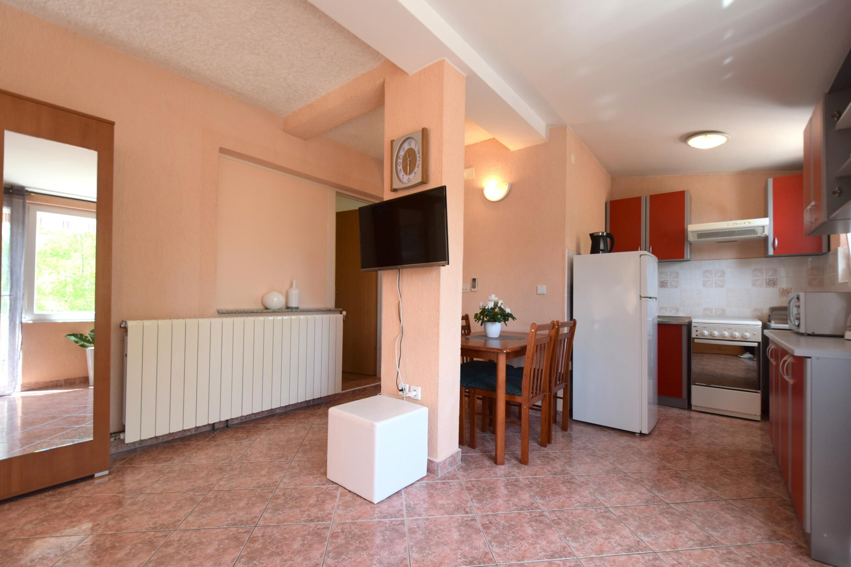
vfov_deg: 77.3
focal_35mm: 15
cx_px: 426
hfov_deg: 100.4
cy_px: 284
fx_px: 355
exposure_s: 1/125
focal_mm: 10
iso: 400
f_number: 5.6
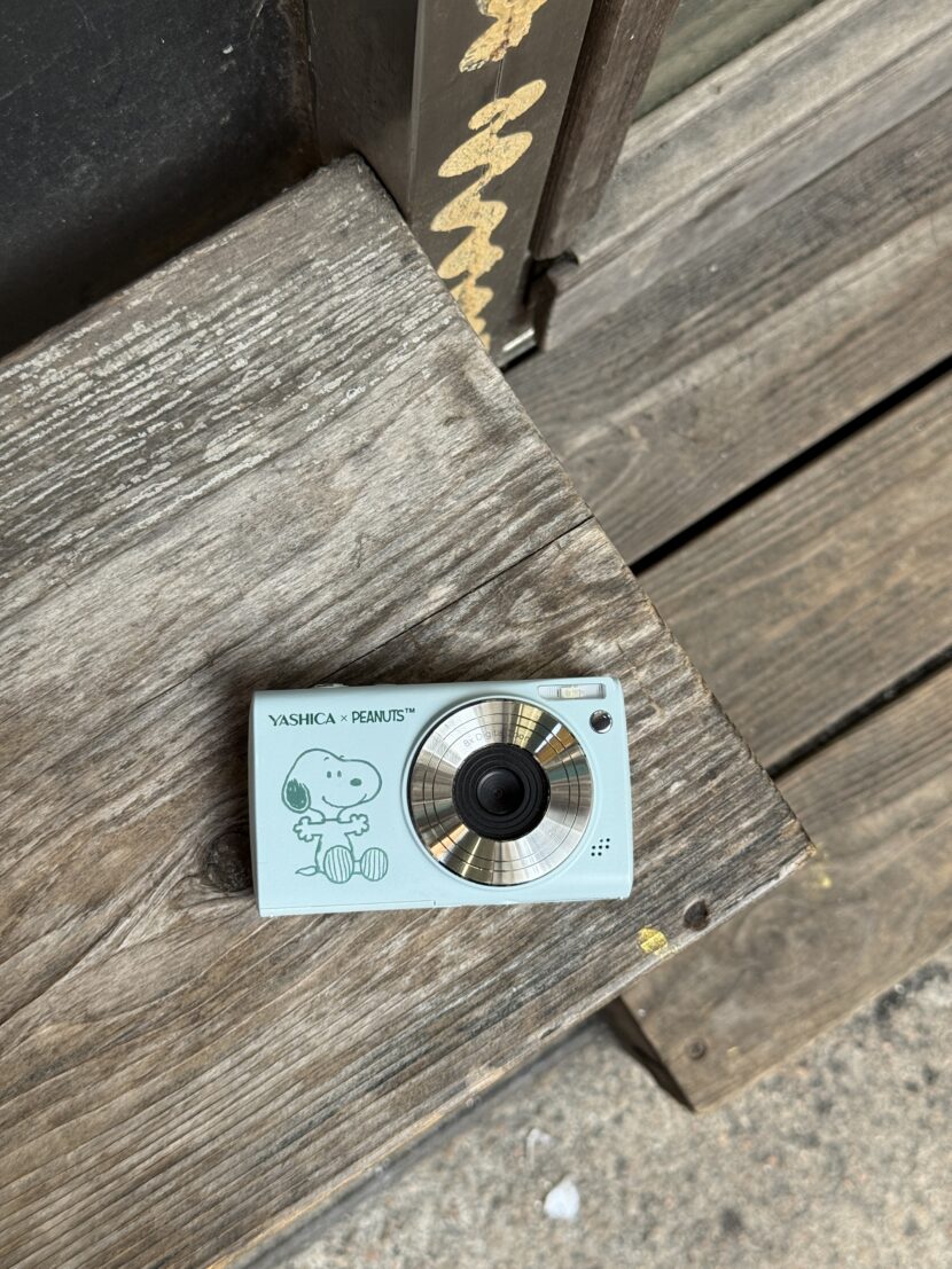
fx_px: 1760
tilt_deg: -82.6
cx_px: 476
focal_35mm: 48
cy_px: 634
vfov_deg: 39.7
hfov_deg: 30.3
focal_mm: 6.76
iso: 64
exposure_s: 1/122
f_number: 1.78
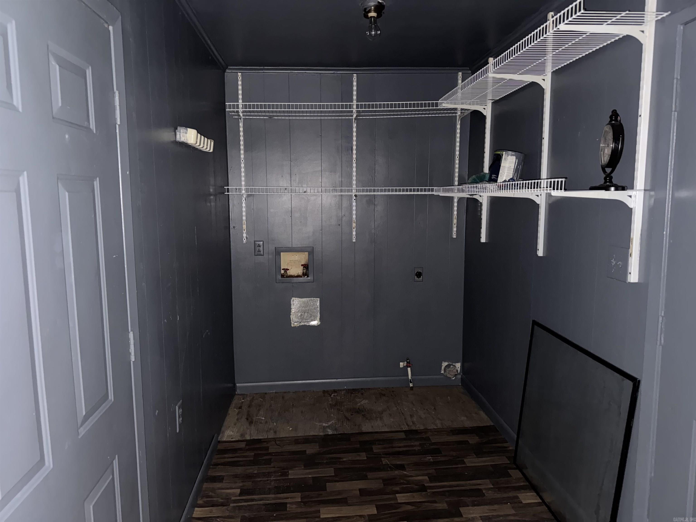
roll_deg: +0.0
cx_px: 348
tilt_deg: -7.7
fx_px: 483
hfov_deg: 71.6
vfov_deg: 56.8
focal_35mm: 24
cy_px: 261
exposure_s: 1/4
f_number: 1.78
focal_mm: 6.76
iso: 500
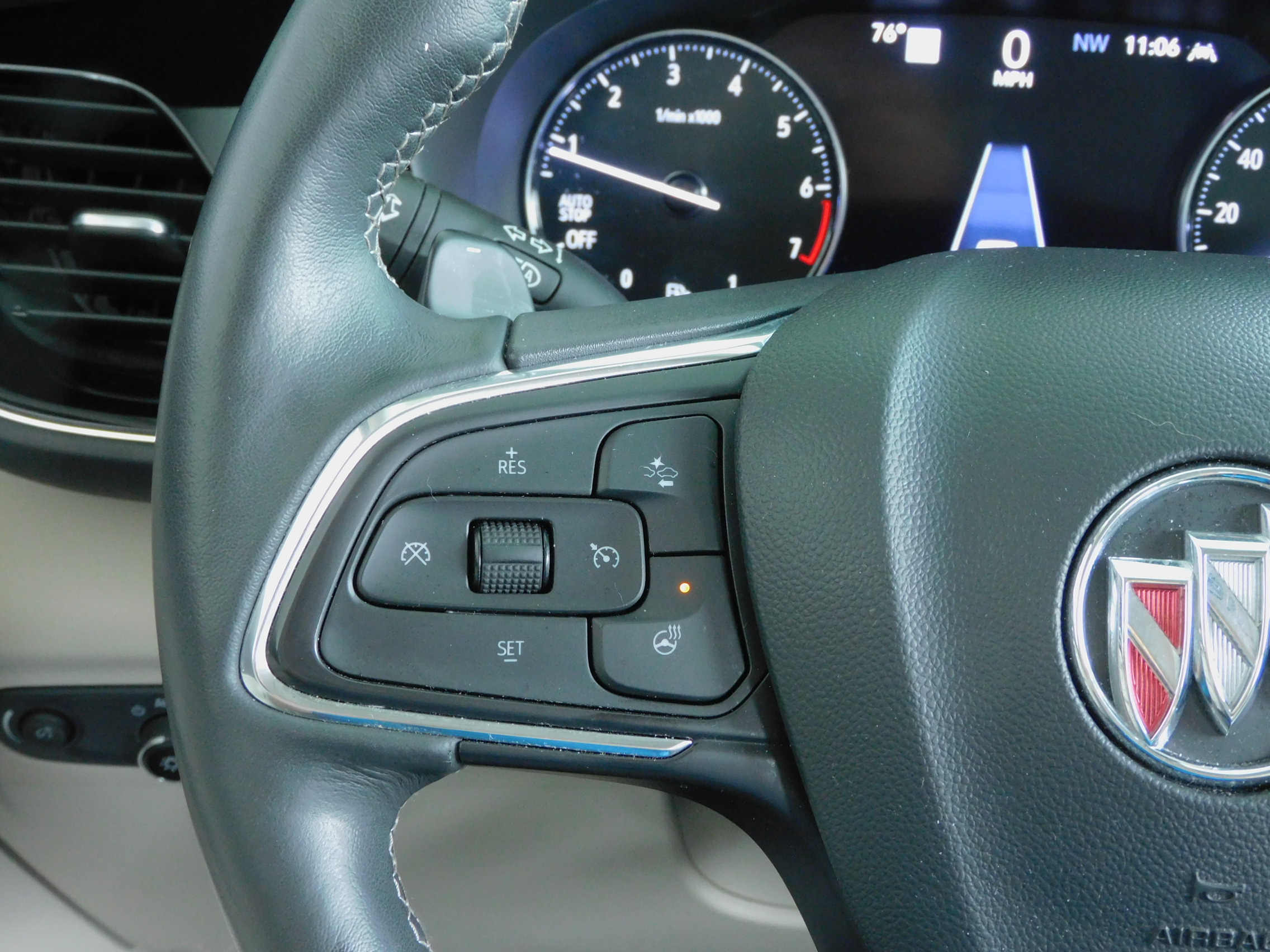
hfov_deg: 42.1
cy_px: 476
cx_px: 635
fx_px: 1651
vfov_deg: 32.2
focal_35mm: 45
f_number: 4
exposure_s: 1/25
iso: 400
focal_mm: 8.1
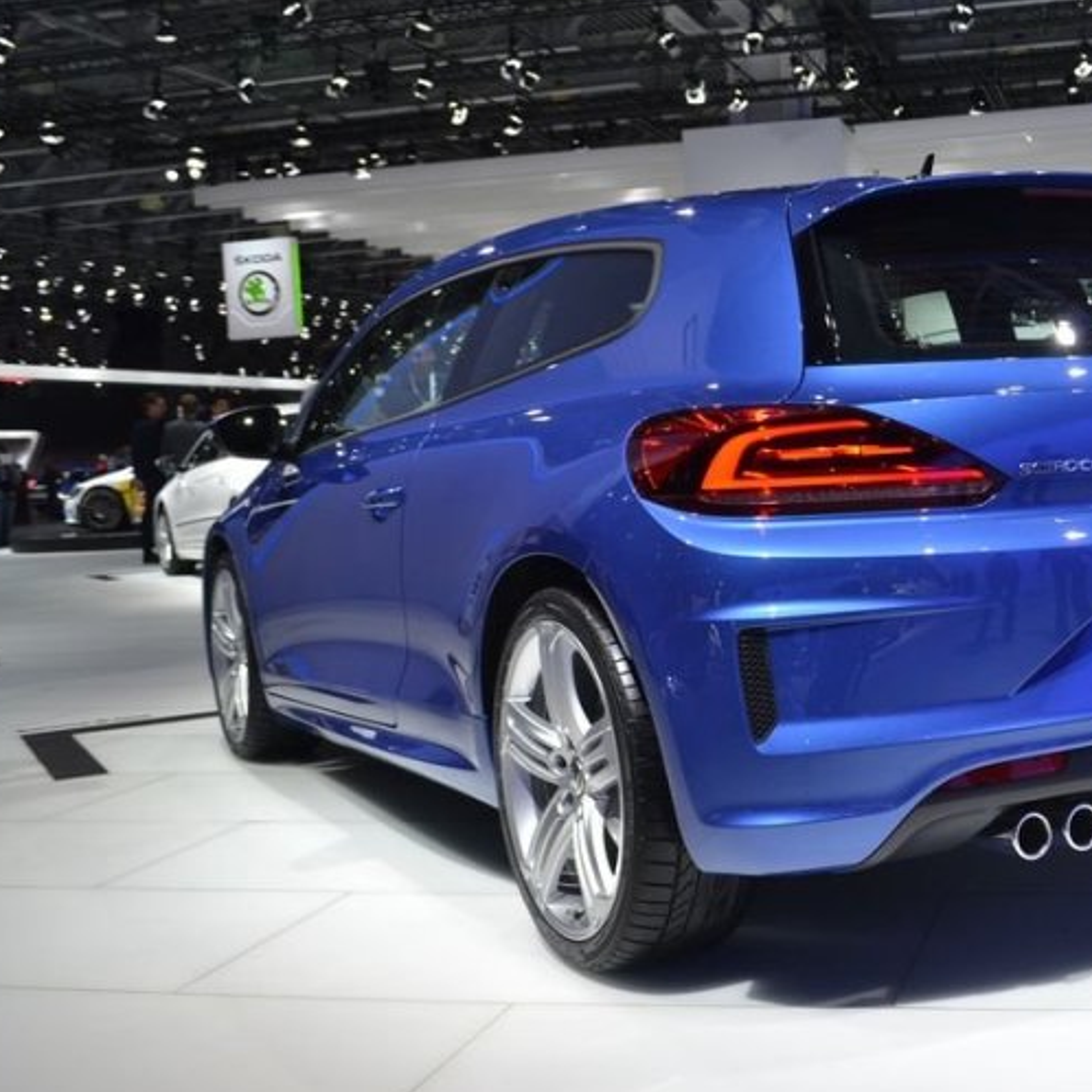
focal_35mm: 45
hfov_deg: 36.5
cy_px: 547
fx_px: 1606
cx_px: 844
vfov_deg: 37.6
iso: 280
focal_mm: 22
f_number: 5.6
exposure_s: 1/125
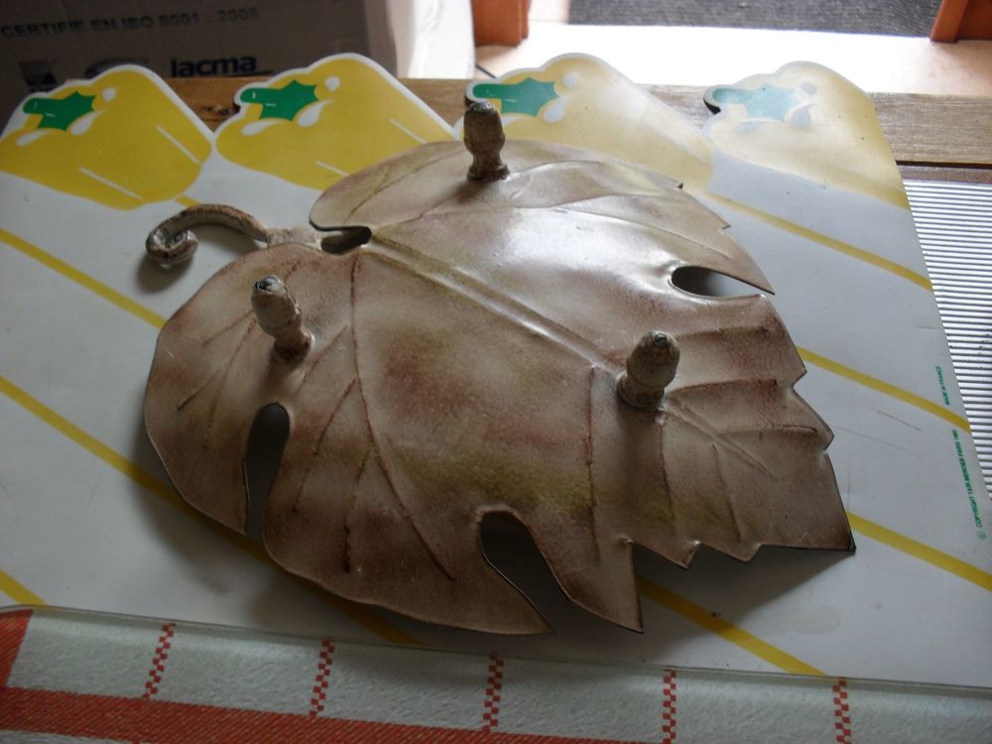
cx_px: 496
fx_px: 1003
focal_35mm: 35
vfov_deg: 40.7
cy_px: 372
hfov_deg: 52.6
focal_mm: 6.3
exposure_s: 1/60
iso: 100
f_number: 3.2
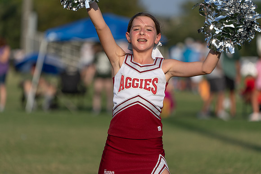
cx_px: 130
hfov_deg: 6.1
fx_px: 2436
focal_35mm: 336
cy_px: 87
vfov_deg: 4.1
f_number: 5.6
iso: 100
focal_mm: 336
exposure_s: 1/1250
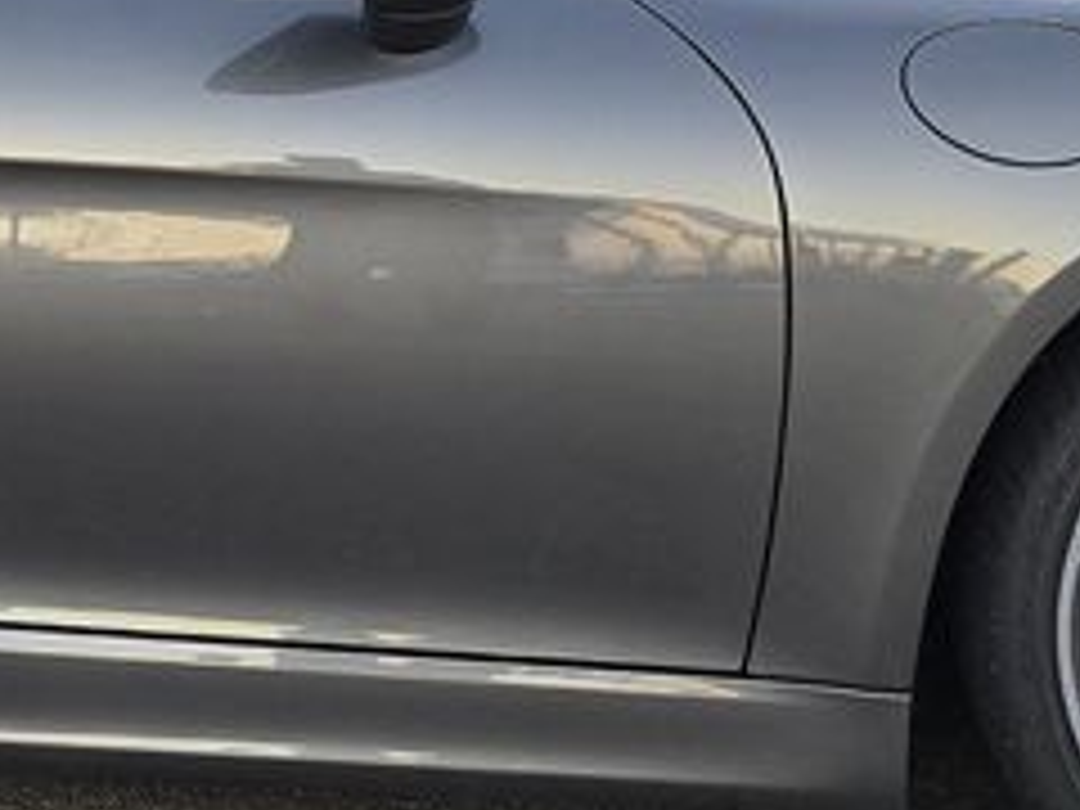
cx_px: 90
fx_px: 3588
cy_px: -176
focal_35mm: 115
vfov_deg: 12.6
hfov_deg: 16.9
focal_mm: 6.3
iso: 125
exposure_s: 1/180
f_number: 1.7
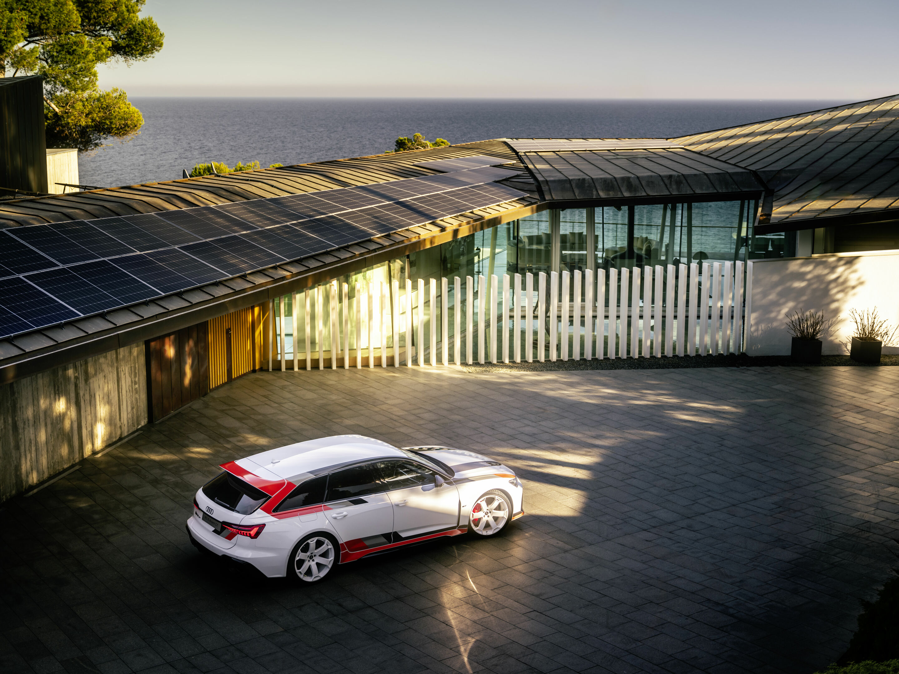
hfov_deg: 38.2
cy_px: 337
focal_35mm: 50
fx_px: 1299
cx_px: 450
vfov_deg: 29.1
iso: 320
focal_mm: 63.7
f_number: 4
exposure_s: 1/250
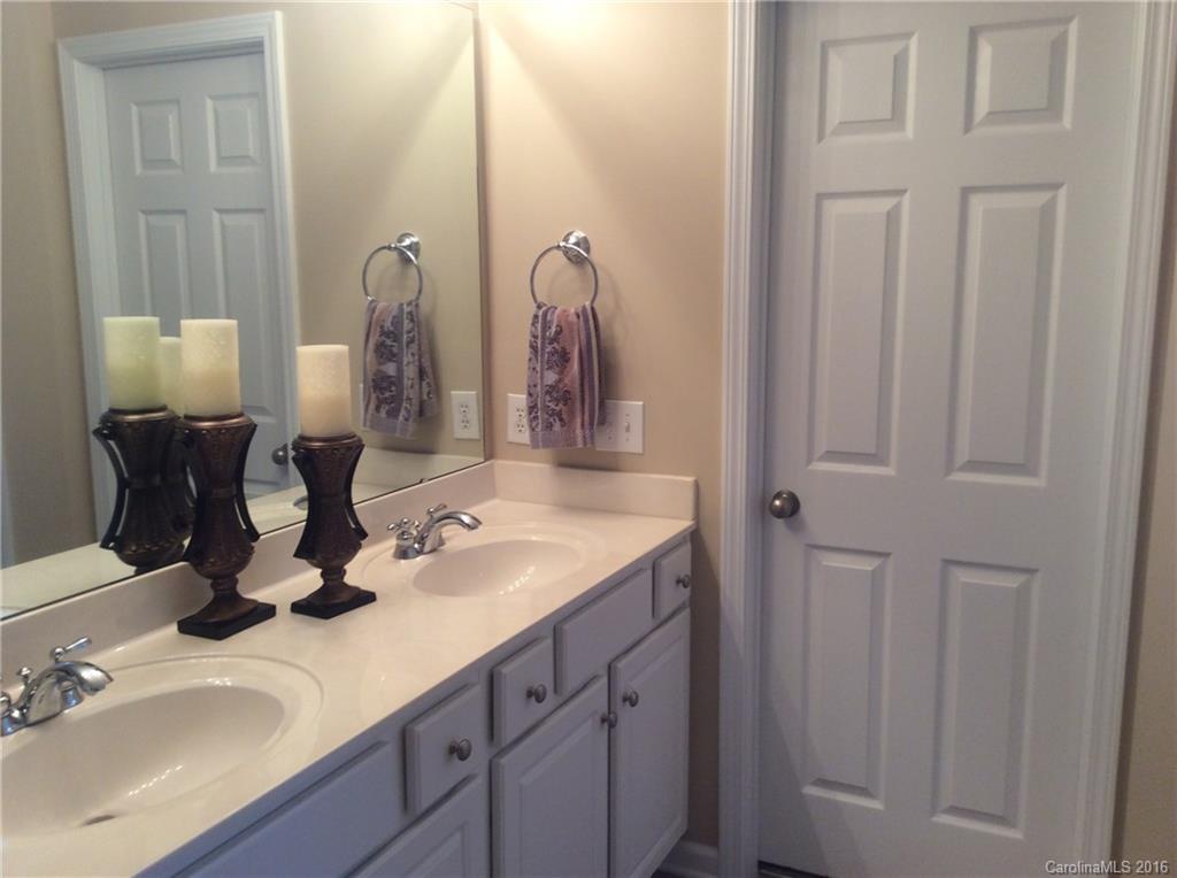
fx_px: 1086
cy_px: 439
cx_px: 588
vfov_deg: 44.0
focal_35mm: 32
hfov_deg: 56.9
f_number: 2.4
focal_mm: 3.3
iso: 40
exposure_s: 1/24
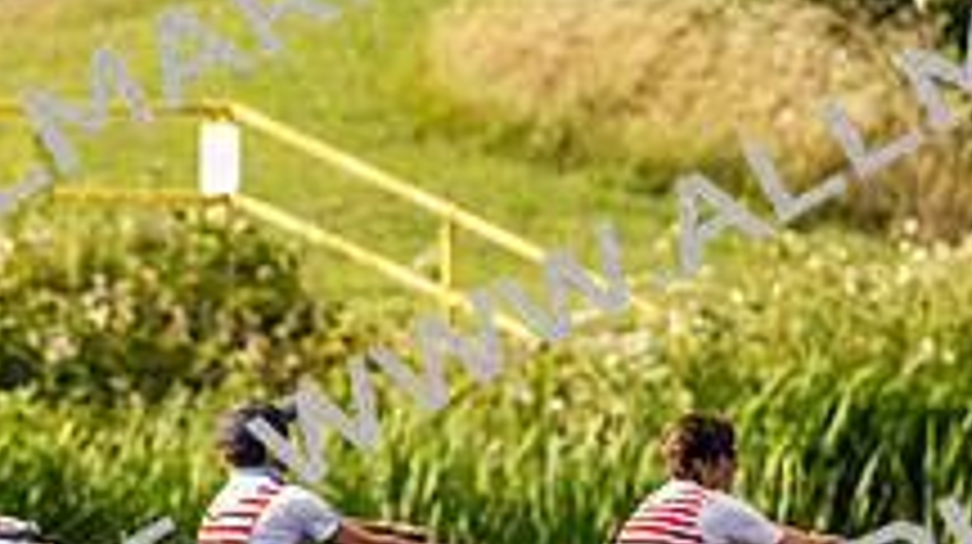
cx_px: -81
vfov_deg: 0.7
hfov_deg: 1.3
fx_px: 43566
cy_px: 560
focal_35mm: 1692
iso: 400
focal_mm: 600
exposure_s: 1/2000
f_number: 6.3
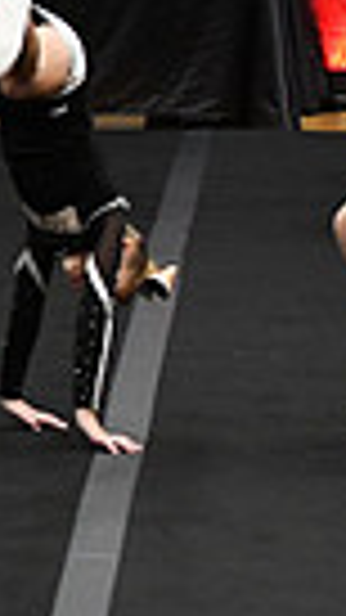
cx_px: -728
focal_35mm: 467
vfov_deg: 4.6
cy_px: -7
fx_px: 7622
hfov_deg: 2.6
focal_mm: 70
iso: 4000
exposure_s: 1/800
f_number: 2.8
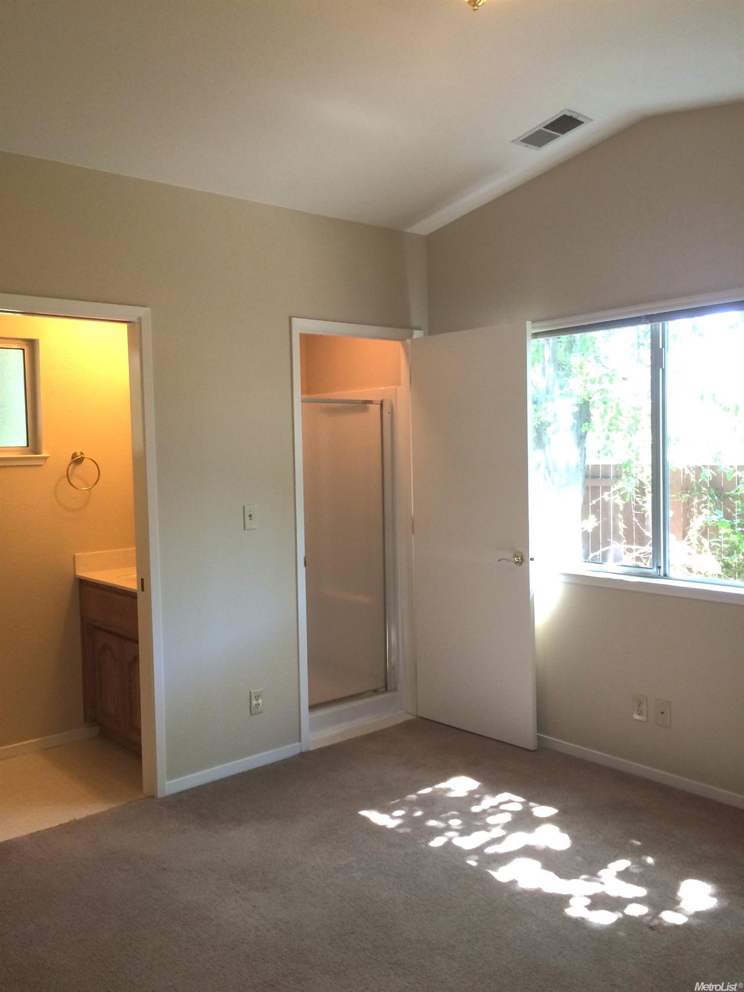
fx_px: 831
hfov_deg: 48.2
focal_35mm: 29
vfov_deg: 61.7
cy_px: 496
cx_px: 372
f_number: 2.2
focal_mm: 4.15
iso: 32
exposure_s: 1/30
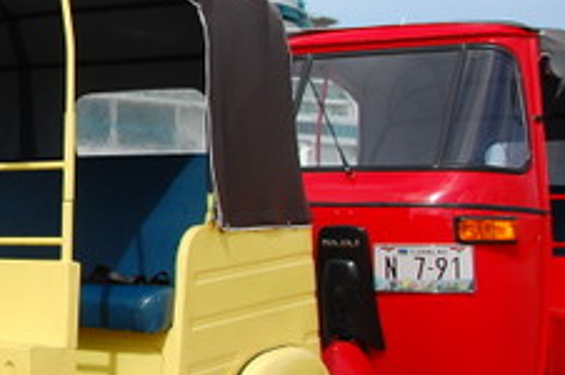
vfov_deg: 15.5
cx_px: -170
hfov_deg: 21.0
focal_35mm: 88
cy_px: 128
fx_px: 1379
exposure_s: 1/1600
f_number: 3.8
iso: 200
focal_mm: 22
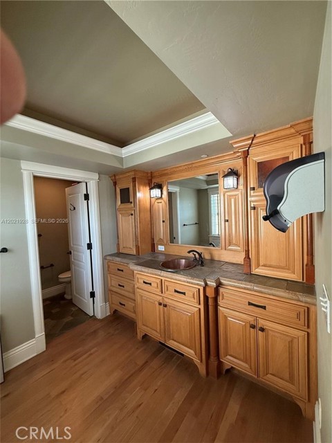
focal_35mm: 14
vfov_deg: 102.1
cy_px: 222
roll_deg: +1.8
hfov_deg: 85.7
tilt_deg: -1.7
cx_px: 166
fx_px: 179
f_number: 2.2
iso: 320
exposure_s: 1/120
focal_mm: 2.22
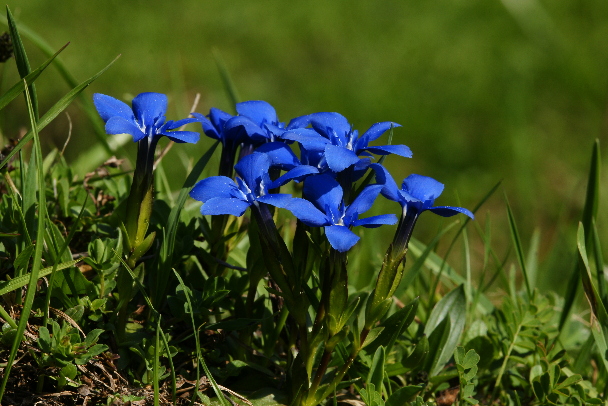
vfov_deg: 5.1
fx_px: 4560
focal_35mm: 270
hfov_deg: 7.6
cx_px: 304
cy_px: 203
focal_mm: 180
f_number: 16
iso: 200
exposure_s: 1/100
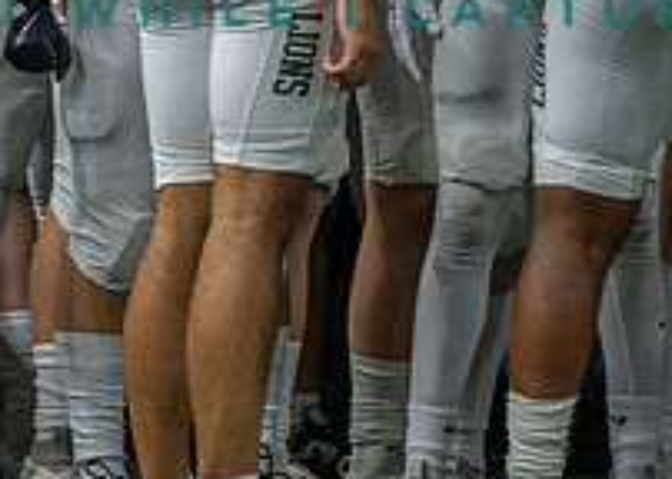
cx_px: -85
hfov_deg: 3.3
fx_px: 11691
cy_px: -103
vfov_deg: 2.3
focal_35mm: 613
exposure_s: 1/640
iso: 1250
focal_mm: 194
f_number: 2.8
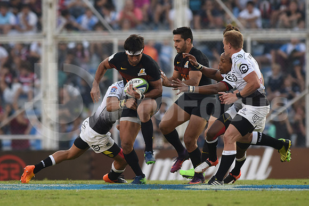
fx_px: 3606
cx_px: 154
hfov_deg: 4.9
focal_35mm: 420
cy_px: 103
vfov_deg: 3.3
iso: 640
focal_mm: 420
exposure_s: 1/800
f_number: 4
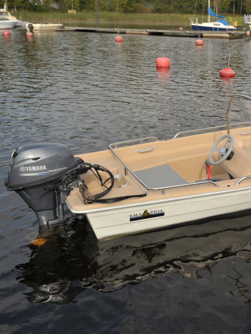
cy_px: 168
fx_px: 454
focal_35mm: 47
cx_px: 243
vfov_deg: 40.4
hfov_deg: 29.2
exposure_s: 1/1000
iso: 250
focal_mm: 32
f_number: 5.6
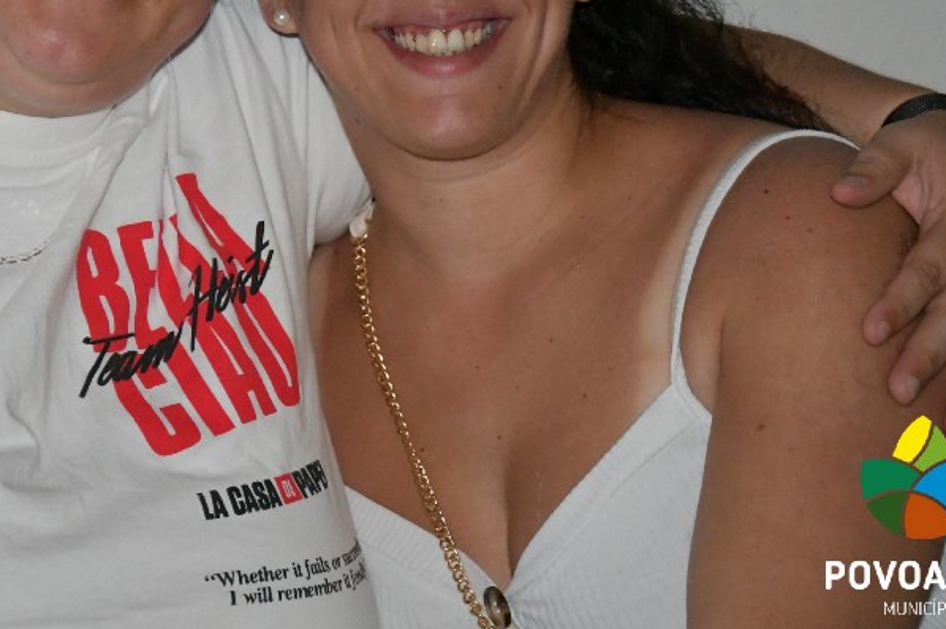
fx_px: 3913
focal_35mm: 149
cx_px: 217
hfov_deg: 13.7
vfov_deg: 9.2
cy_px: 111
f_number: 5
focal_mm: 58
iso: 6400
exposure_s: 1/60
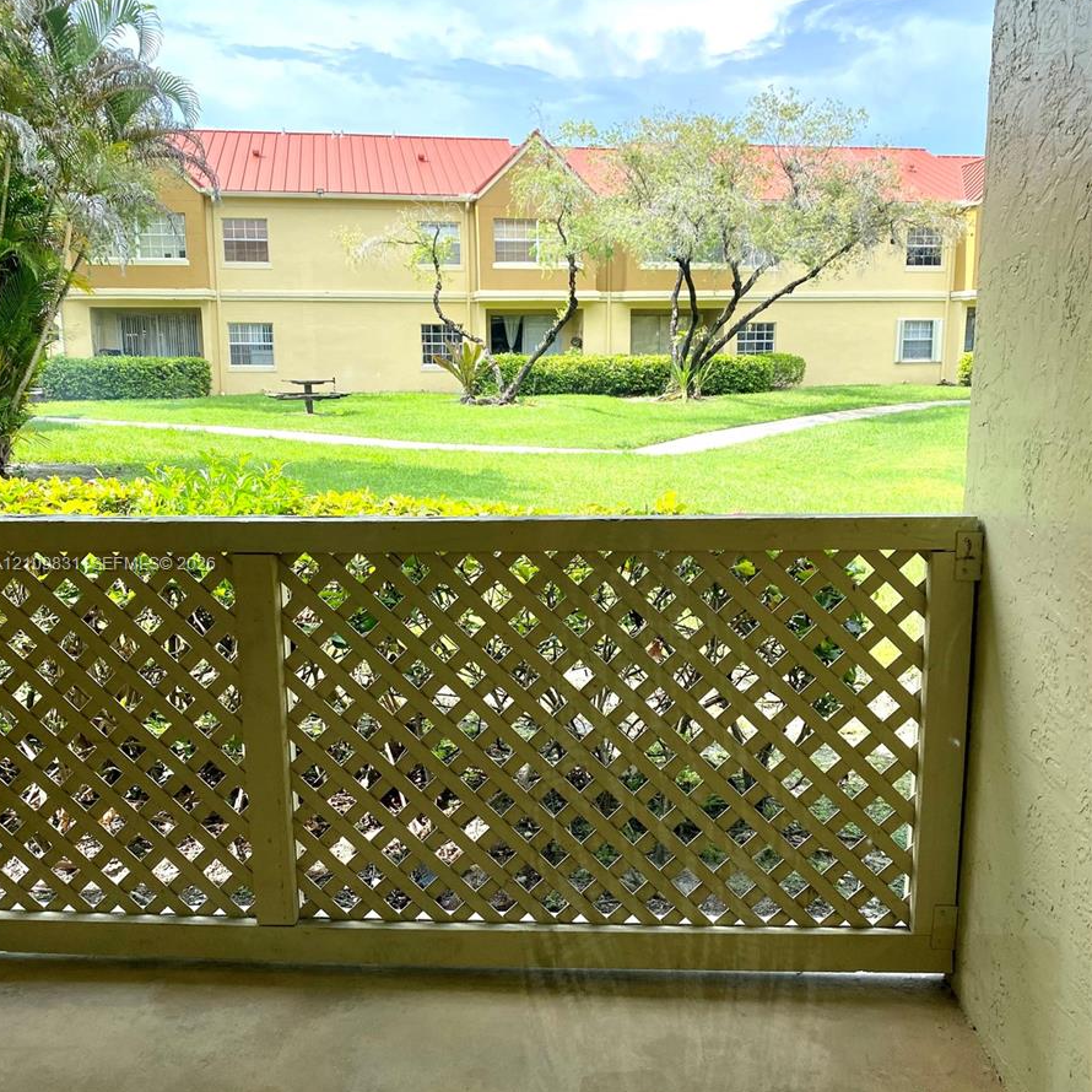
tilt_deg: -8.9
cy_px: 566
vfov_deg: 52.5
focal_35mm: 31
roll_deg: +1.7
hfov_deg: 52.5
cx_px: 541
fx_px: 1106
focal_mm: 4.25
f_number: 1.8
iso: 32
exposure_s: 1/1412
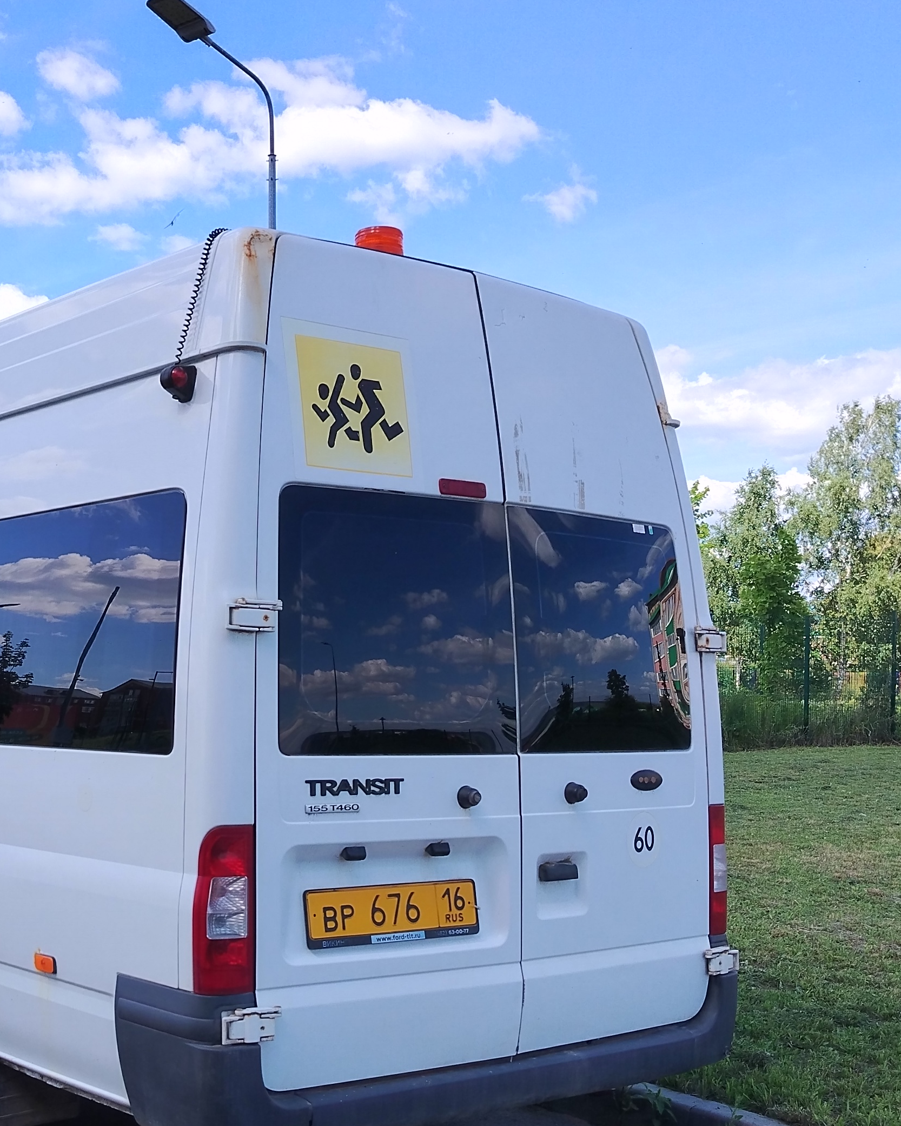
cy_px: 717
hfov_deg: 32.8
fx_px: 1500
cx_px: 224
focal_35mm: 45
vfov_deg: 40.8
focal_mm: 5.25
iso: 100
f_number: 1.75
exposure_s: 1/741
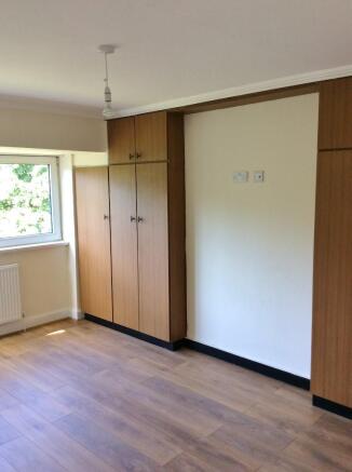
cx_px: 176
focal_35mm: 32
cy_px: 236
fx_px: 435
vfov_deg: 56.9
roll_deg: +2.2
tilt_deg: -7.2
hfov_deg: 44.0
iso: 40
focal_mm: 3.3
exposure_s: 1/33
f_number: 2.4
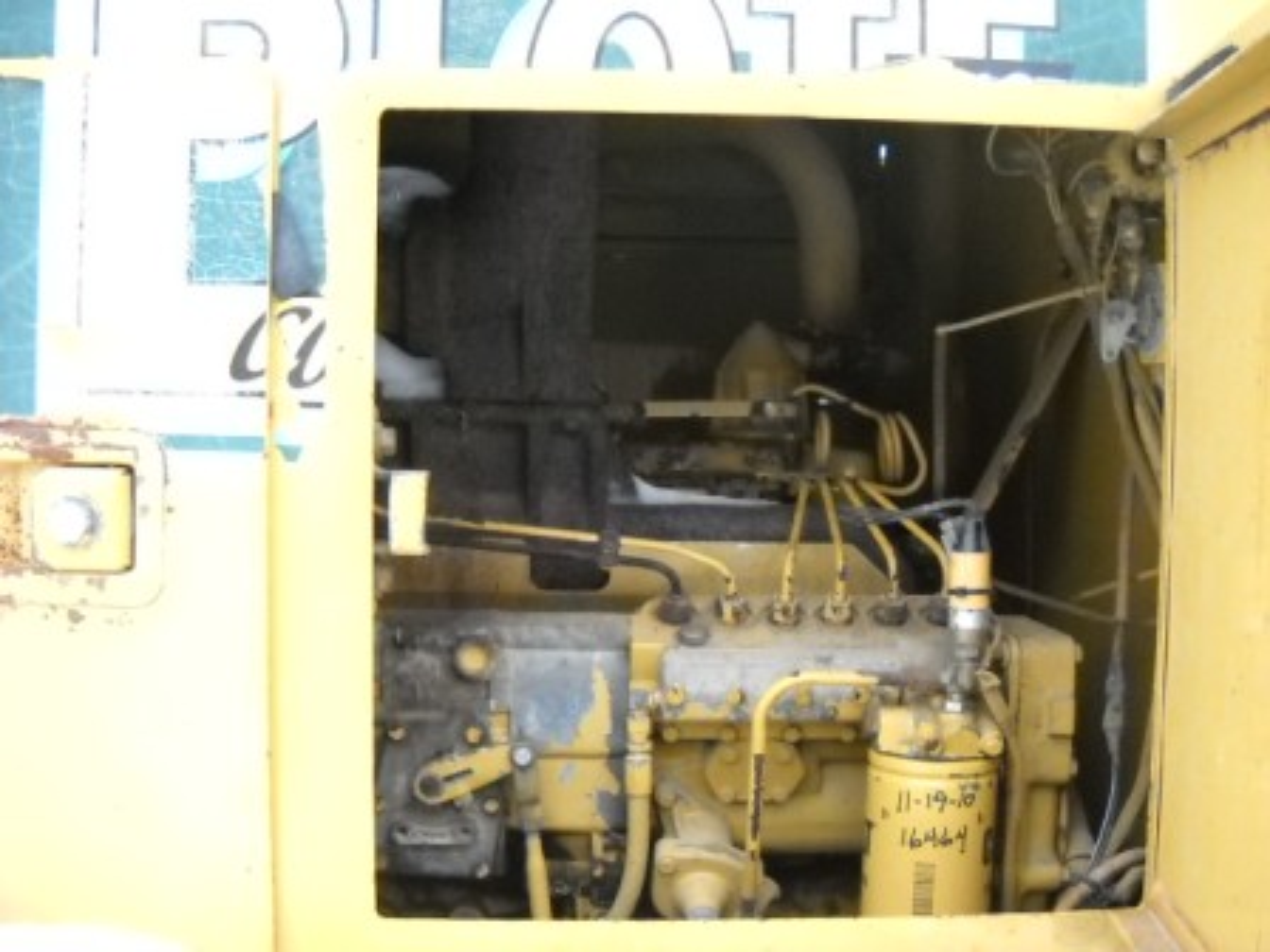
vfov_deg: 35.1
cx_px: 635
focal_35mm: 41
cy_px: 476
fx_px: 1504
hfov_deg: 45.8
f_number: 3.1
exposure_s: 1/184
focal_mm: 6.72
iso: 800
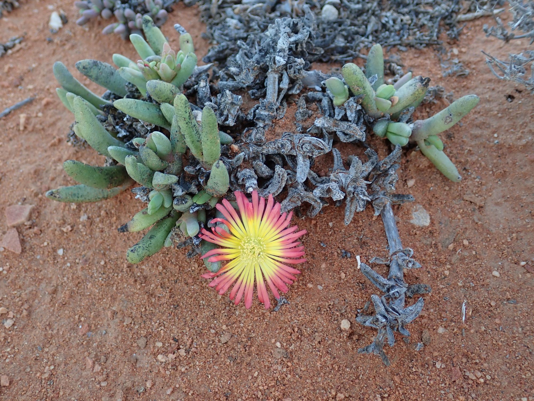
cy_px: 200
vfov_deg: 40.7
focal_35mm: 35
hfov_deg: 52.6
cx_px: 267
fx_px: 540
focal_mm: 6.42
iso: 125
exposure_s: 1/60
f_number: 2.6
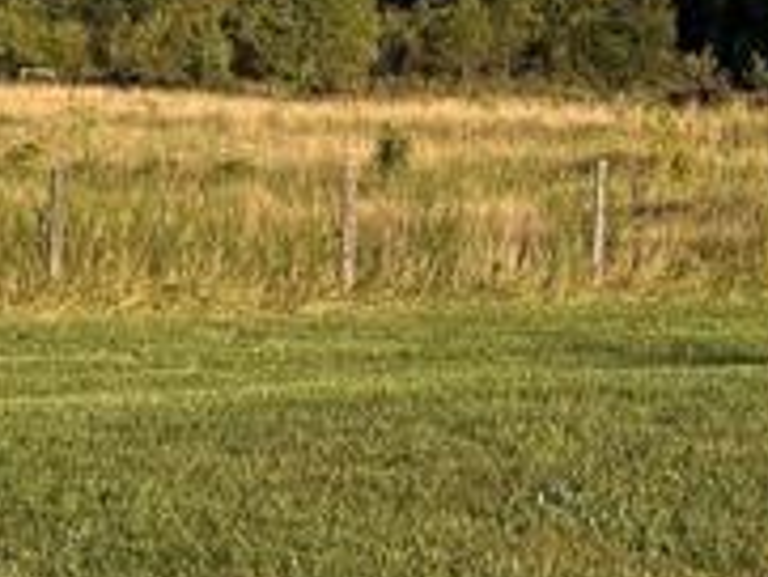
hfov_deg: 13.2
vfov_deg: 9.3
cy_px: -675
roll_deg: -0.8
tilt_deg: +12.7
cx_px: 832
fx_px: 3264
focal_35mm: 147
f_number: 1.6
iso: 50
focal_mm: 5.96
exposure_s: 1/2639
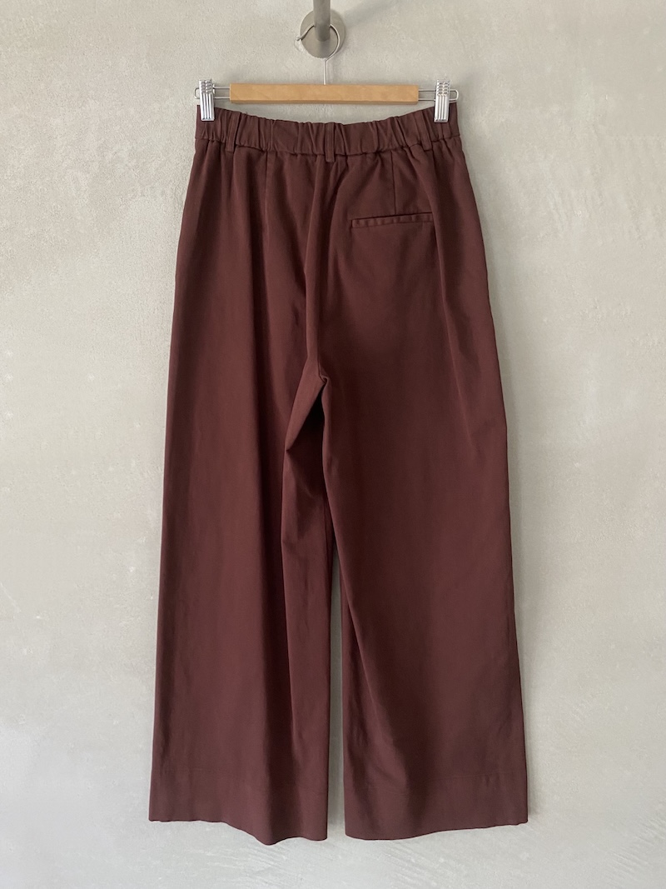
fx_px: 667
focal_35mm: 26
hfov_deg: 53.1
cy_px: 444
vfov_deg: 67.3
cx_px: 333
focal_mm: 4.25
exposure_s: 1/86
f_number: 1.8
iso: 125
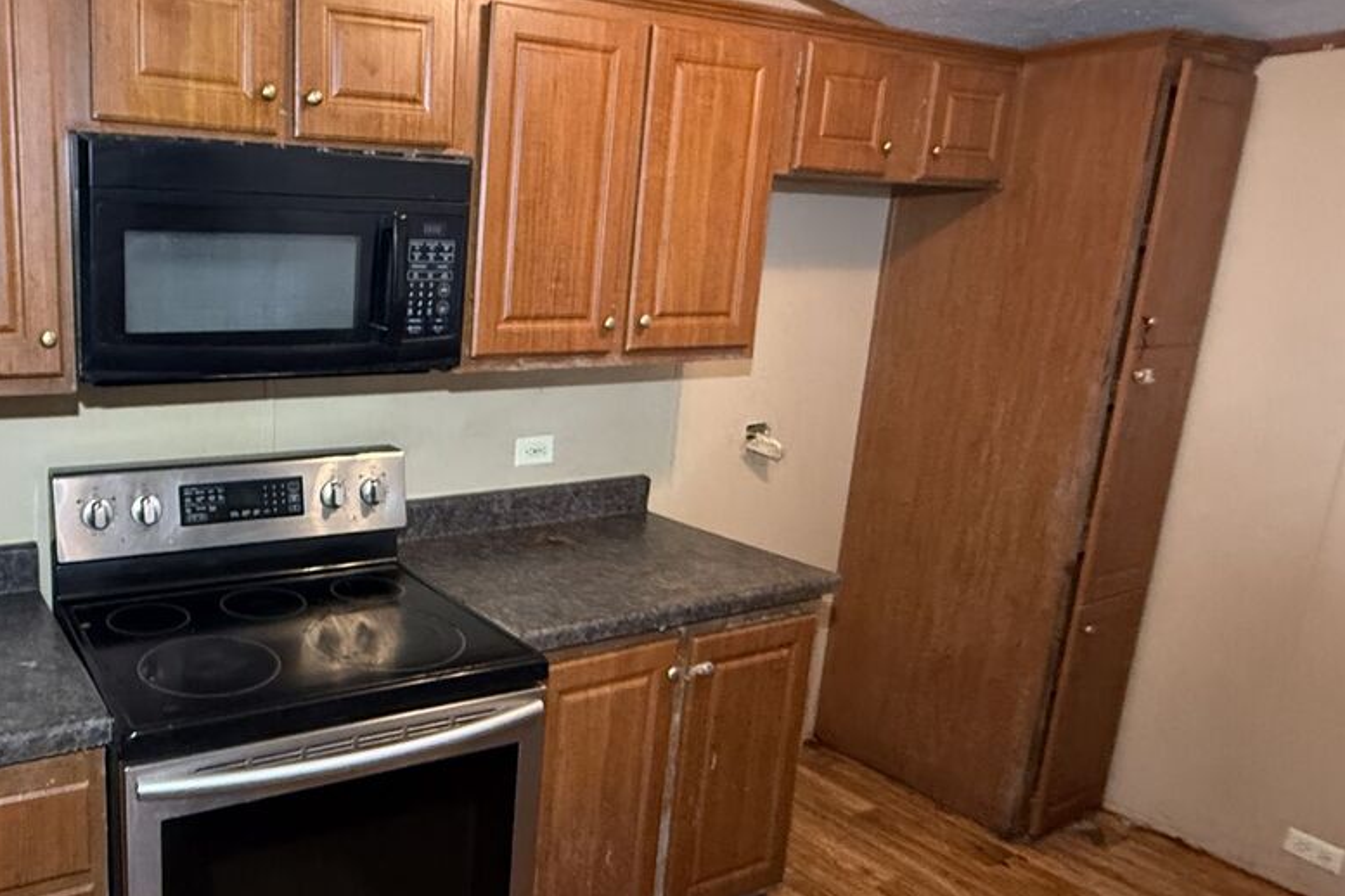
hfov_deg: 63.1
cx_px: 324
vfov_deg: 47.9
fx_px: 1009
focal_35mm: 27
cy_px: 460
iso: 640
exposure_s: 1/60
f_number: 2.2
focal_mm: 2.22
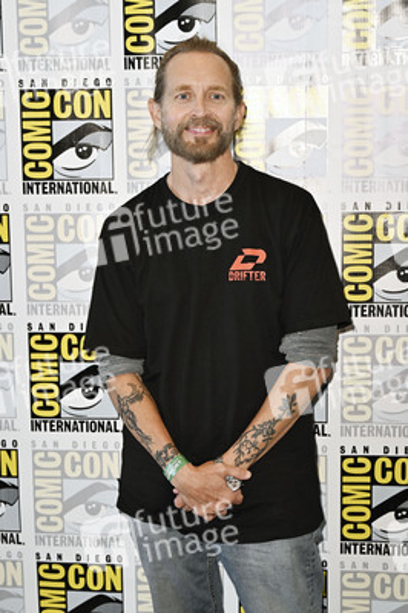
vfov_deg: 31.0
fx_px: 1107
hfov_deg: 20.9
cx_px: 204
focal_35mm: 65
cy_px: 306
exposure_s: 1/250
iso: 1250
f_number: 5
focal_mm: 65
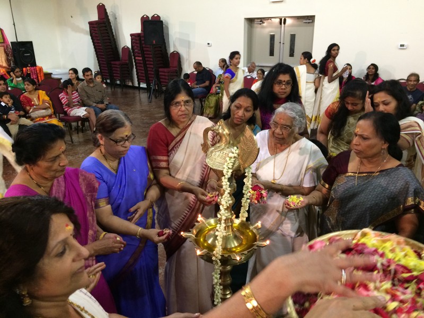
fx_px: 355
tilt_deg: -20.1
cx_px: 212
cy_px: 159
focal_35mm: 29
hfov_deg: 61.7
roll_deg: -0.4
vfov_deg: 48.2
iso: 160
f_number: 2.2
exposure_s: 1/30
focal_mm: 4.15
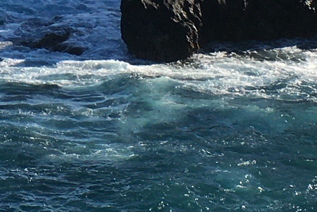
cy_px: -45
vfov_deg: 7.2
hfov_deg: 10.7
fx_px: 1673
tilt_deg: -8.3
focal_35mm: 190
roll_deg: -0.2
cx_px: 0
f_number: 2.2
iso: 25
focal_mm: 4.15
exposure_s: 1/1672
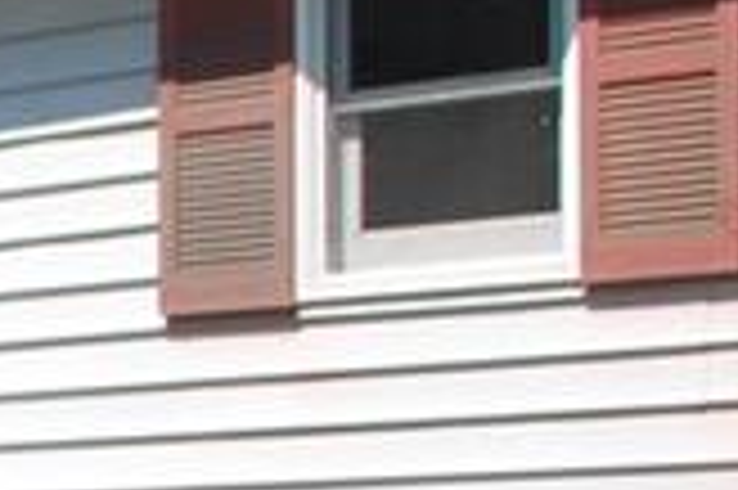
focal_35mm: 169
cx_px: -1274
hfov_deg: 10.0
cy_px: 769
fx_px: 3461
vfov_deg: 7.9
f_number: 9
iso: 100
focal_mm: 18
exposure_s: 1/200
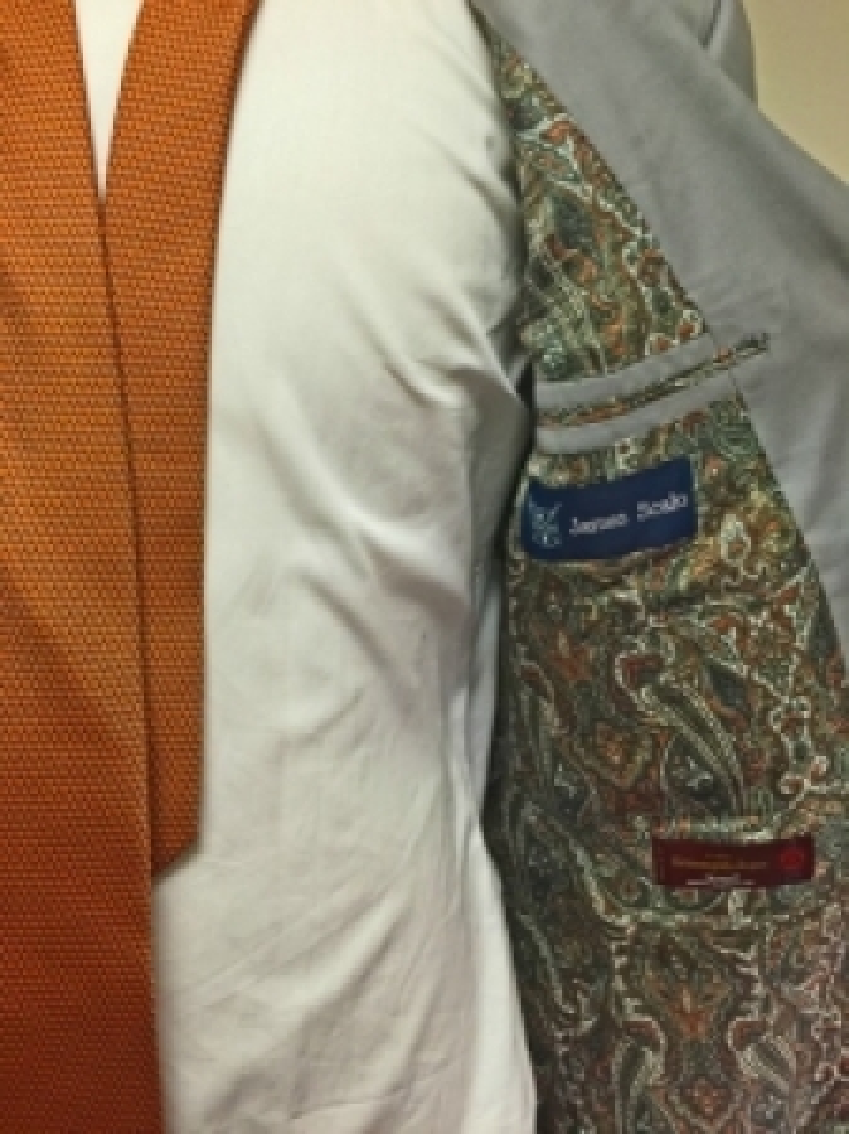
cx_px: 424
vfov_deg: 61.7
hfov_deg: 48.2
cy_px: 567
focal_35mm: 29
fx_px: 949
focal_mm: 4.15
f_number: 2.2
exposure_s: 1/30
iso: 40
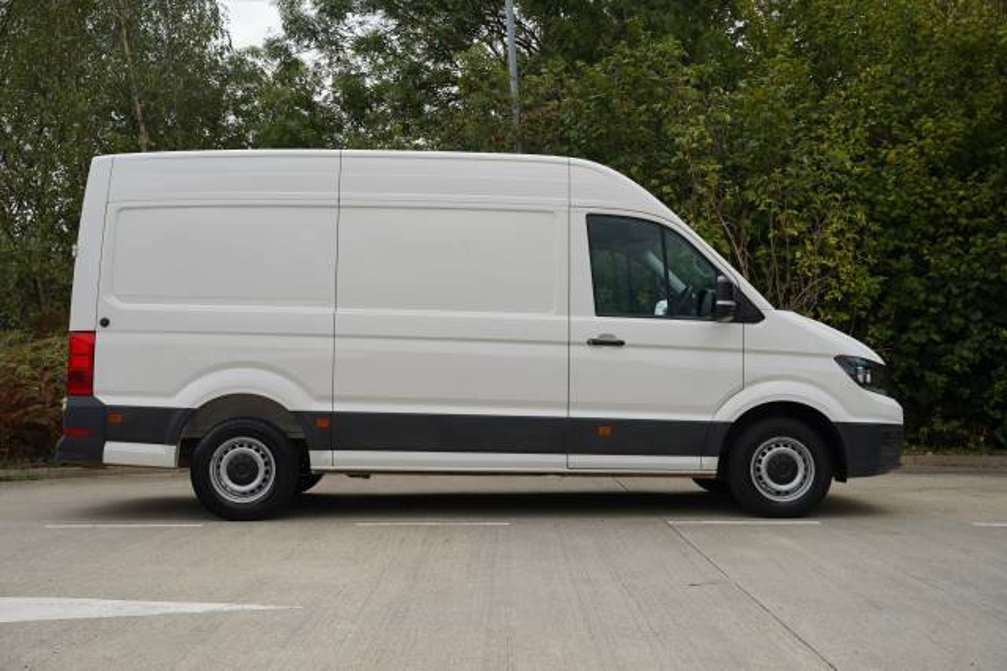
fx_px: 1177
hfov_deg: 46.3
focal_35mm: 42
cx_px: 504
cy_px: 336
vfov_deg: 31.8
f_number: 4.5
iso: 100
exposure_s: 1/200
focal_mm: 42.1
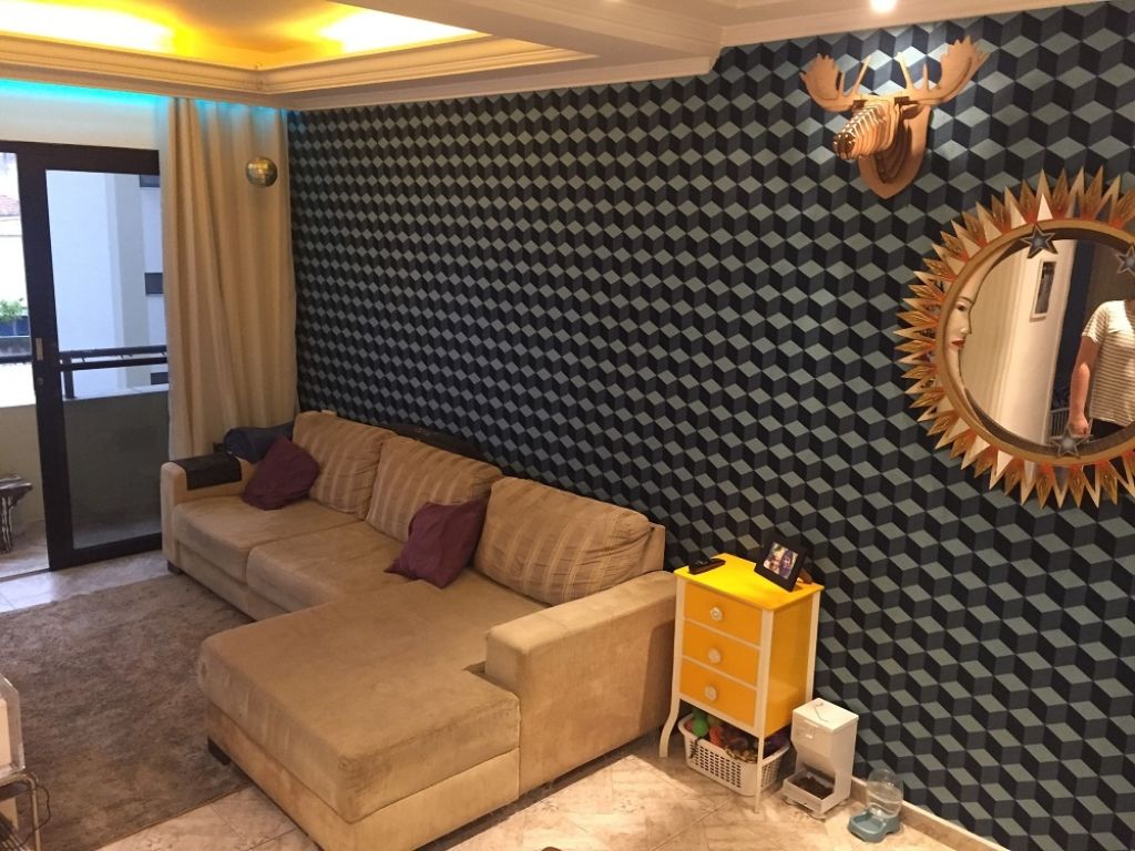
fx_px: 951
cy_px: 426
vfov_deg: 48.2
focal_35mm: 29
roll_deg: -3.0
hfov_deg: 61.7
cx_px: 568
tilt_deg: -13.0
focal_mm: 4.15
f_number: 2.2
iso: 250
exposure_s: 1/30
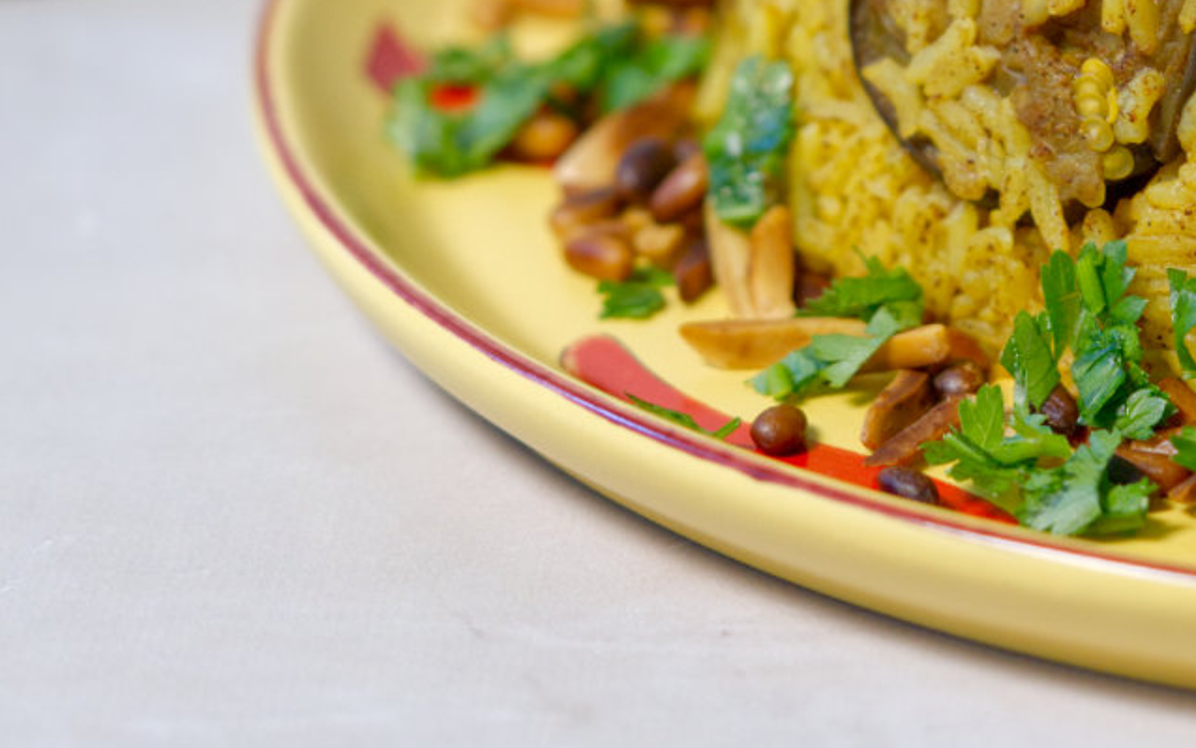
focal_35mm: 259
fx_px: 8444
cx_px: 1046
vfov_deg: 5.1
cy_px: 22
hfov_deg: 8.1
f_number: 3.2
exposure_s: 1/125
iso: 640
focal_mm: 90
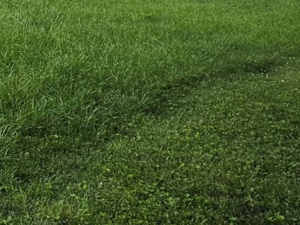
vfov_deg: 17.6
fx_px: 615
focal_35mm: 71
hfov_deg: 18.8
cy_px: -153
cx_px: -281
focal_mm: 2.2
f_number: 1.9
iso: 32
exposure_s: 1/326
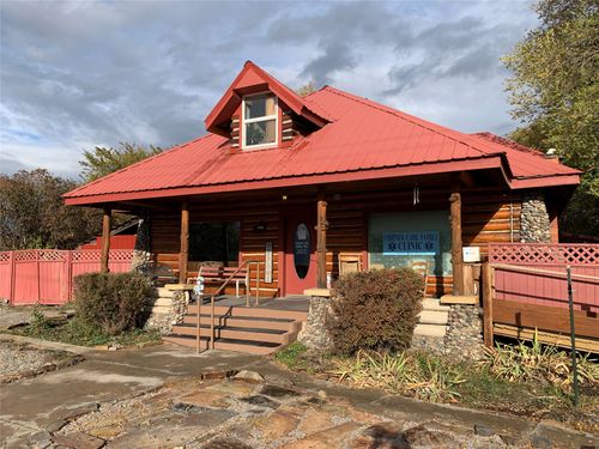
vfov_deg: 53.1
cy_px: 224
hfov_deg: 67.3
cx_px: 300
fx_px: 450
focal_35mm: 26
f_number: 1.8
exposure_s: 1/1953
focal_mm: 4.25
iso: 25
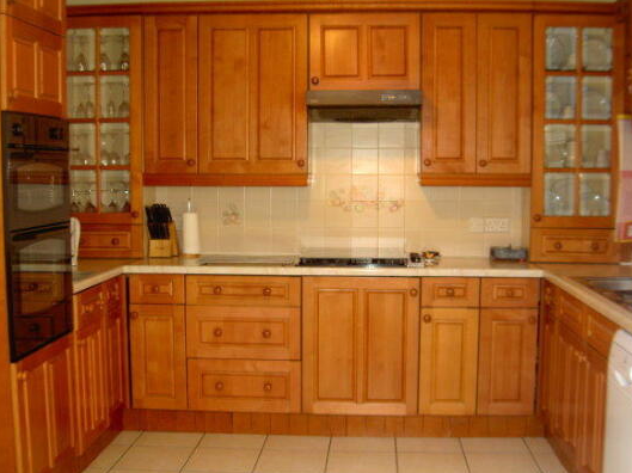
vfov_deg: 33.5
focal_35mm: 43
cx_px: 324
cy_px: 259
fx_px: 785
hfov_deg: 43.9
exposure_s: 1/60
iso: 100
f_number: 2.8
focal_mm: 8
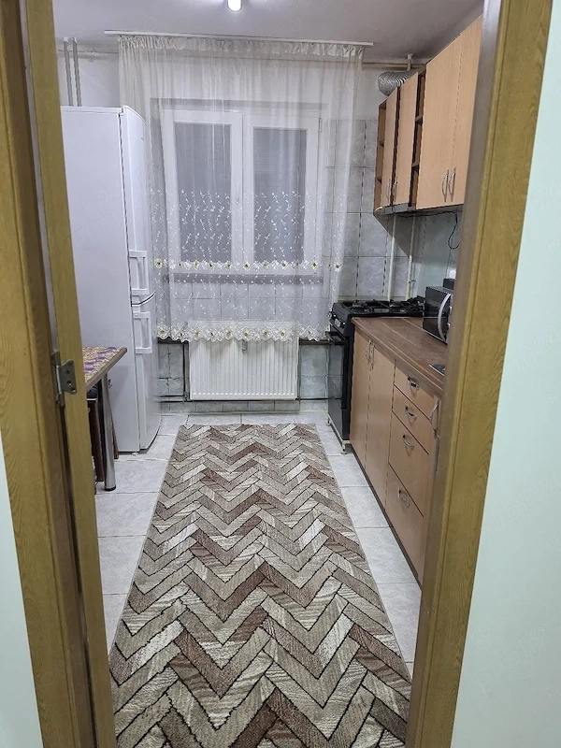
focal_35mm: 23
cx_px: 280
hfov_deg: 58.9
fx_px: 497
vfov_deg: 73.9
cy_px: 374
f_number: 1.4
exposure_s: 1/101
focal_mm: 6.5
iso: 200
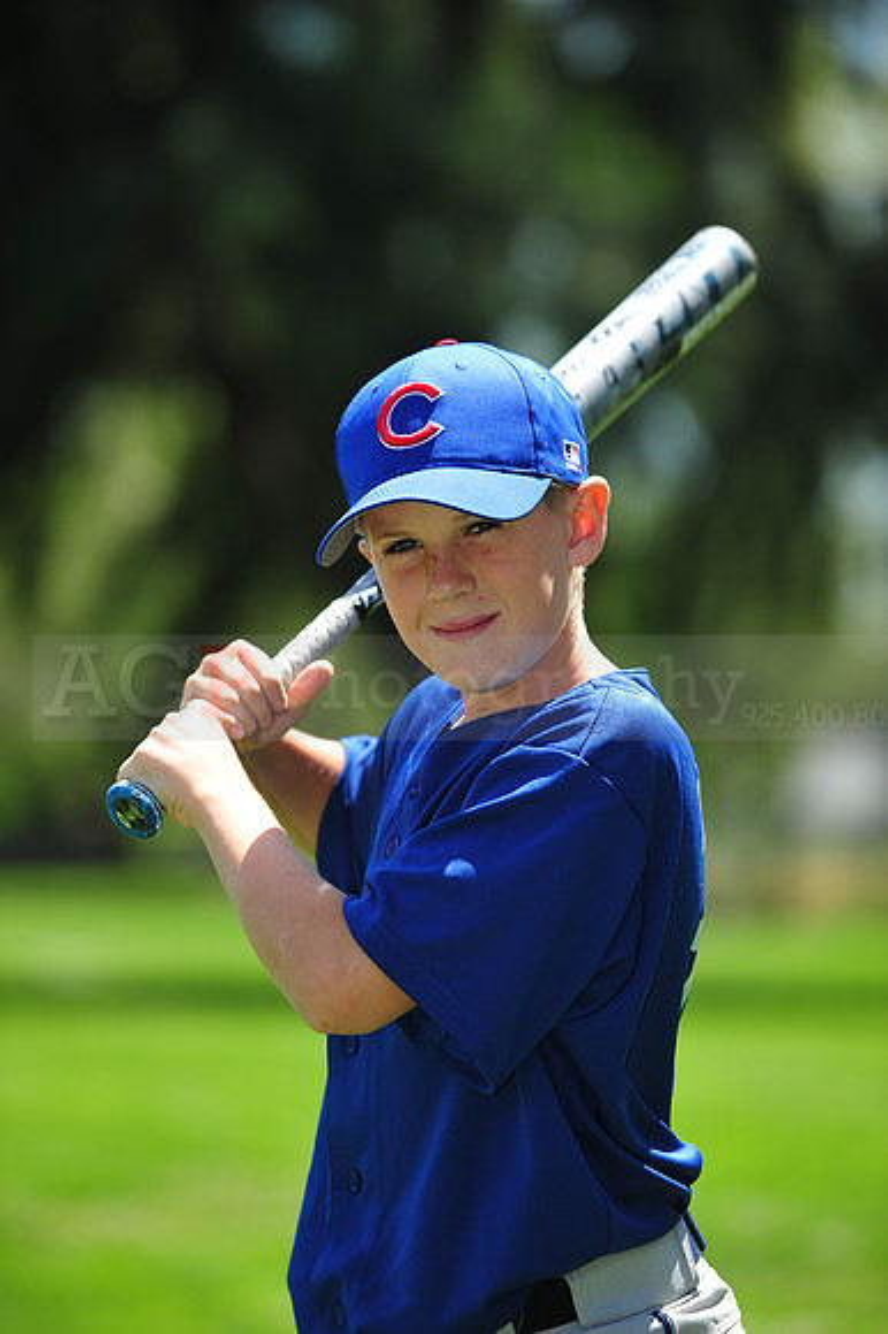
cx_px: 444
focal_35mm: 200
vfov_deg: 10.3
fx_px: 7408
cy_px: 667
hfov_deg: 6.9
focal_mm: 200
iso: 200
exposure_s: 1/800
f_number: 4.5
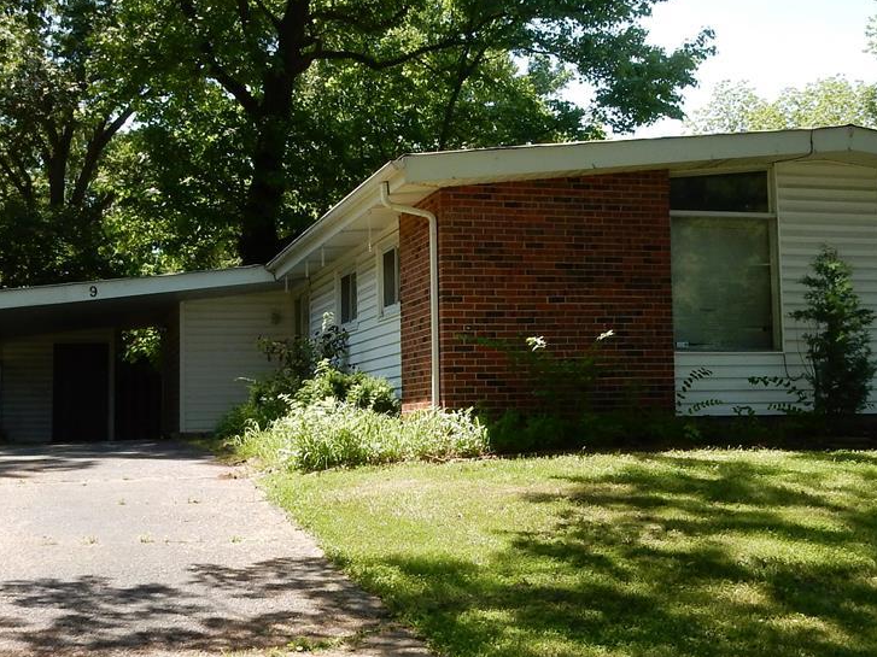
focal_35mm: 55
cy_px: 284
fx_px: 1393
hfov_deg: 34.9
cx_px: 439
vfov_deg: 26.5
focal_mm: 4.5
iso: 125
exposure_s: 1/400
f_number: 3.7
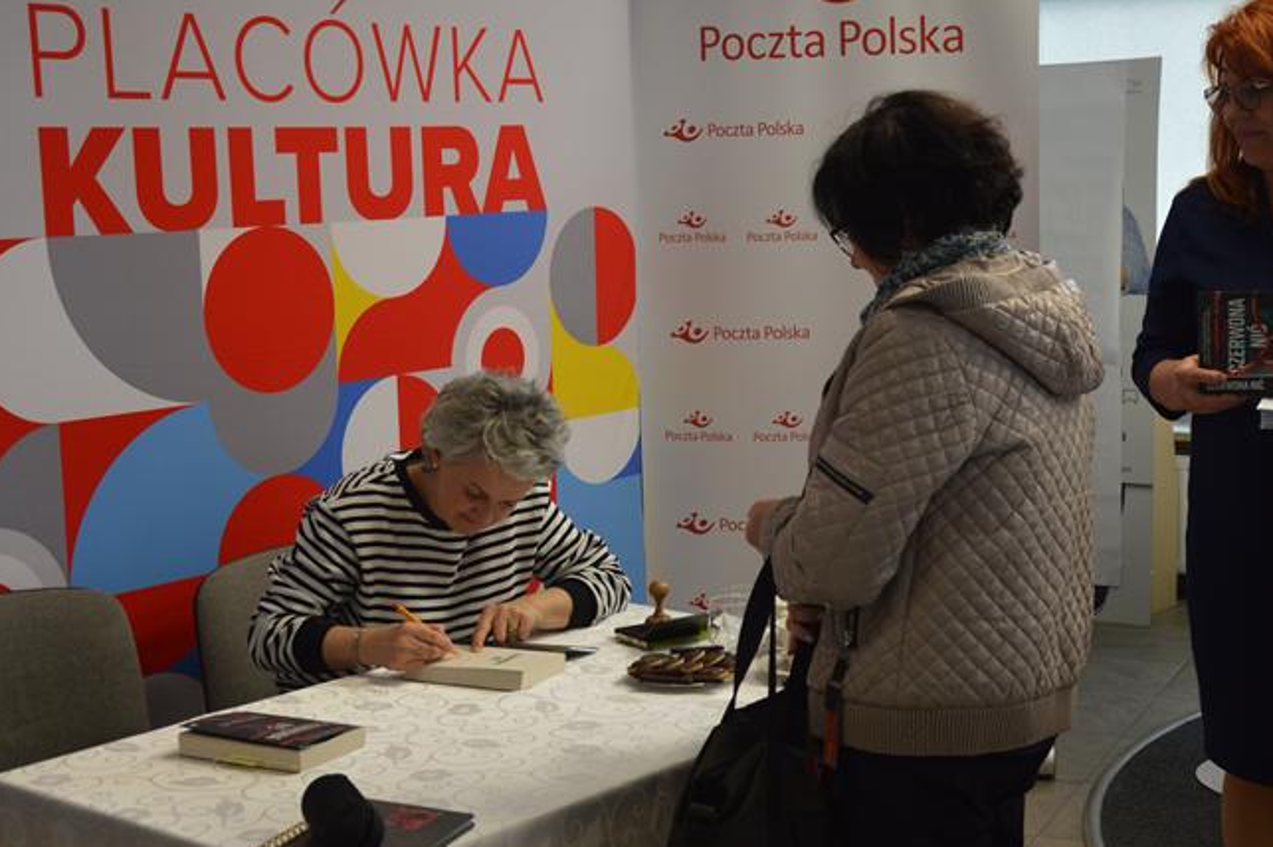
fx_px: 1979
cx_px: 723
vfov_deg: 24.1
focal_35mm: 56
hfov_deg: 35.6
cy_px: 350
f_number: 4.2
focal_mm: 30
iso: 400
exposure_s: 1/40
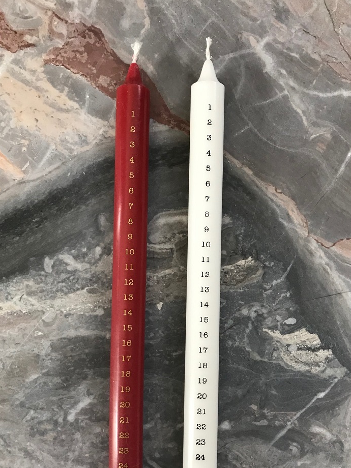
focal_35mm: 35
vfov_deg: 52.4
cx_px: 186
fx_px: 473
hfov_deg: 40.7
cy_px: 275
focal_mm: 3.99
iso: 40
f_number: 1.8
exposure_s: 1/33
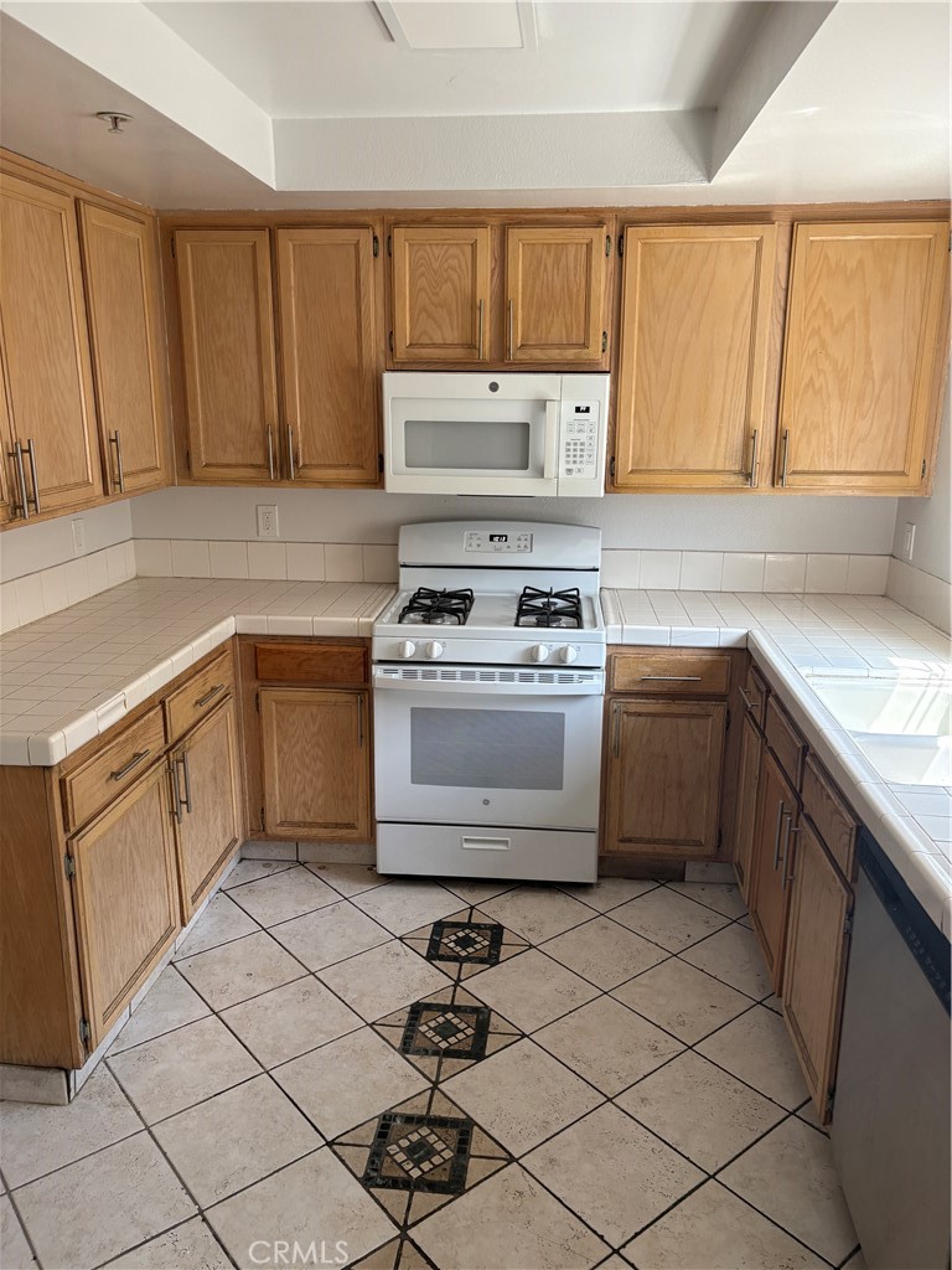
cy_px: 635
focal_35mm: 26
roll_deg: -0.5
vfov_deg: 67.3
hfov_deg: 53.1
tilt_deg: -13.5
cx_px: 476
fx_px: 953
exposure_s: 1/122
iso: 100
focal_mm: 5.96
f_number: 1.6
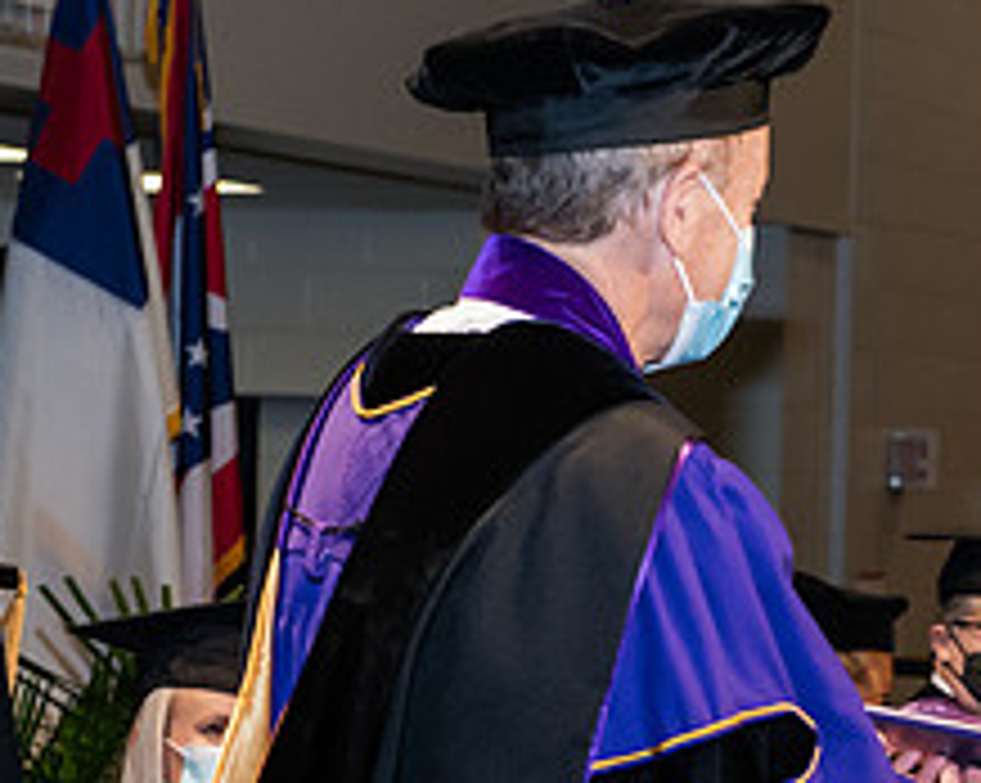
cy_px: 610
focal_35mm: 155
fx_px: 4496
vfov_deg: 9.9
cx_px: 999
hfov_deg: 12.3
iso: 1600
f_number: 6.3
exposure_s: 1/200
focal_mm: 62
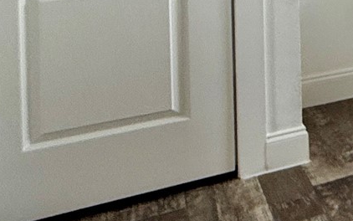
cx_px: 834
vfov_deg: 16.2
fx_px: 693
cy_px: -129
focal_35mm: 72
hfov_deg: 15.5
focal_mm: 2.22
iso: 100
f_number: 2.2
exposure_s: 1/99
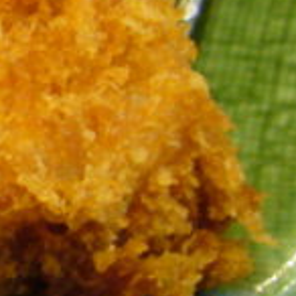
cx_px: -393
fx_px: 1577
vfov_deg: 10.7
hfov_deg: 9.6
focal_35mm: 163
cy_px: 18
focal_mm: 5.8
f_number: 2.8
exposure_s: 1/8
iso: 200
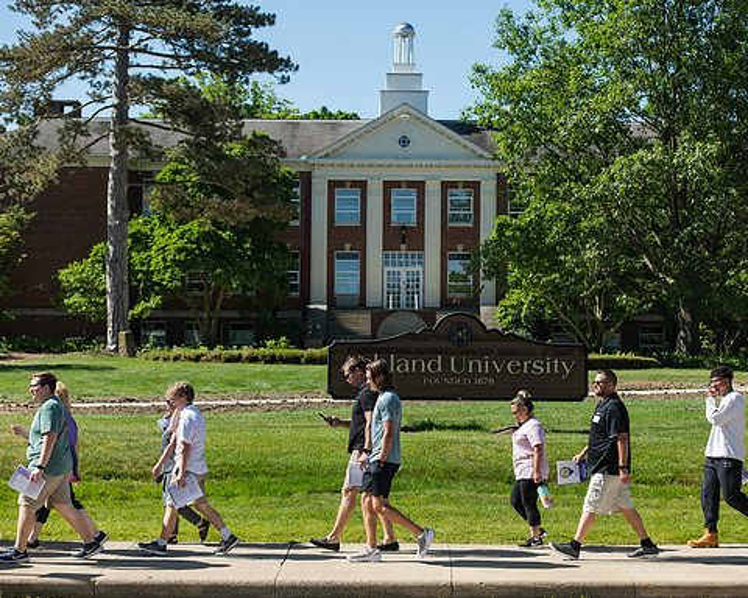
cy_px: 298
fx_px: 1882
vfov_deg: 18.1
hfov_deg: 22.5
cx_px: 402
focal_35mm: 85
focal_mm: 75
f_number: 5
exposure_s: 1/500
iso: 100
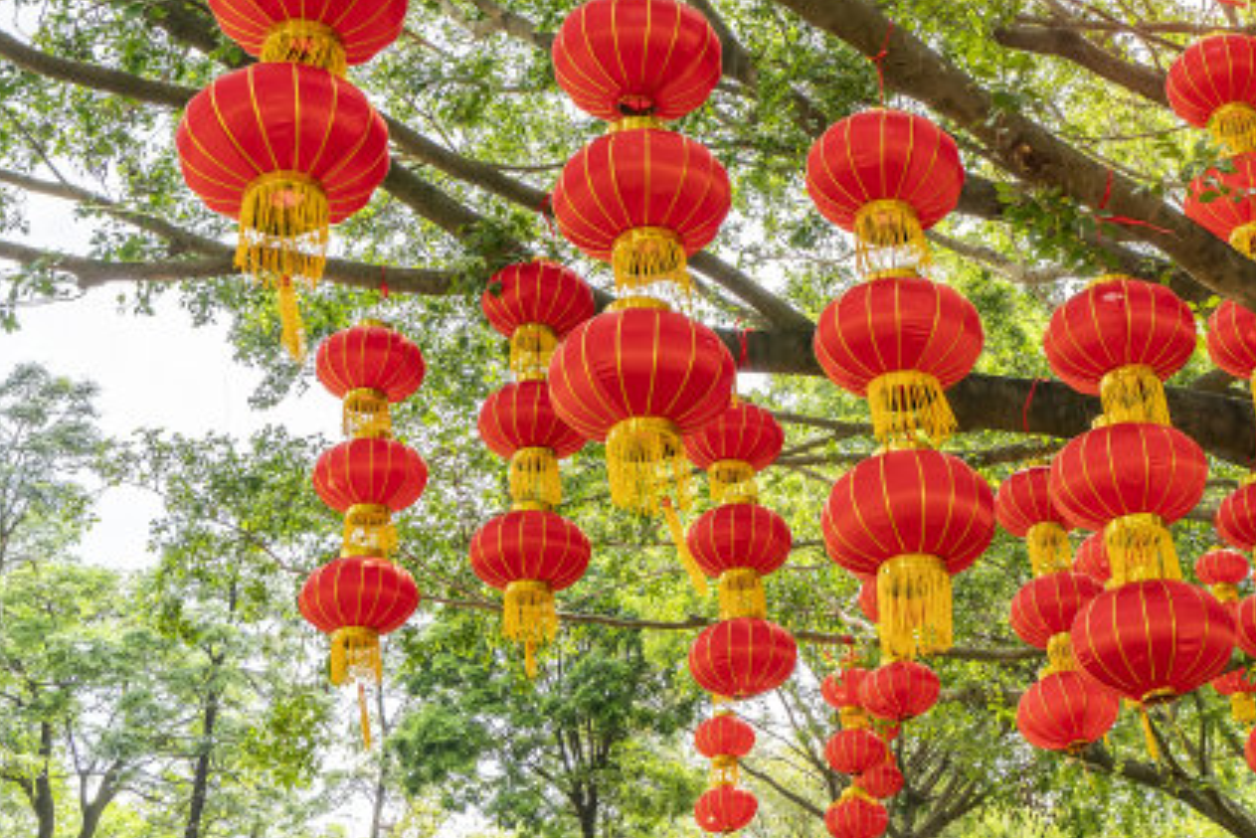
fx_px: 1675
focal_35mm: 48
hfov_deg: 40.4
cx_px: 871
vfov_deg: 28.0
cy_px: 301
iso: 320
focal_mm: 33
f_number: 8
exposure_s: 1/320
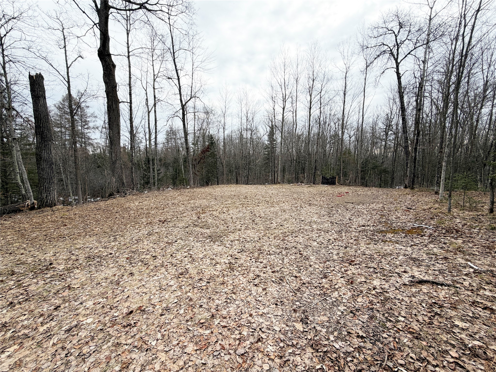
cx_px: 248
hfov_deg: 102.1
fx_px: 201
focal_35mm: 14
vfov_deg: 85.7
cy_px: 186
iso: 25
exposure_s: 1/770
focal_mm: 2.22
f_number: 2.2
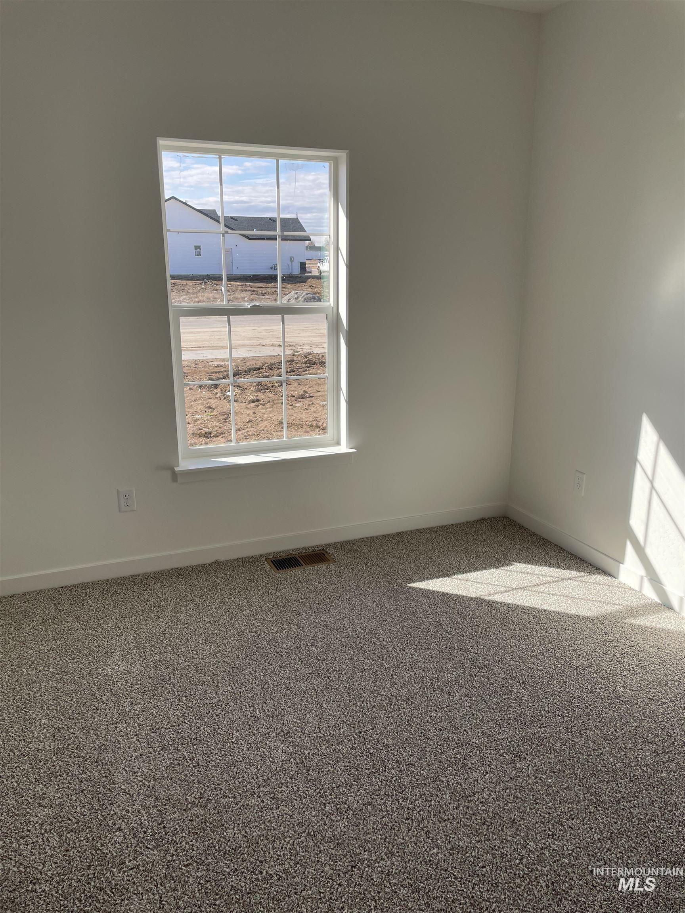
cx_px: 342
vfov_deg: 67.3
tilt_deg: -14.6
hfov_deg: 53.1
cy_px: 456
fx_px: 686
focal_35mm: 26
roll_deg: +0.3
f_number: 1.6
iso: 32
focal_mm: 4.2
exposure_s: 1/720
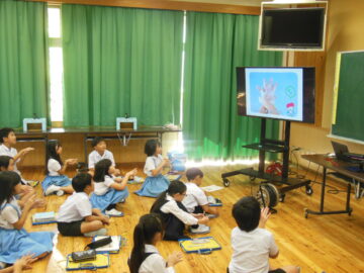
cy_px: 136
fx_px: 410
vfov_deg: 36.8
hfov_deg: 47.9
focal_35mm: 39
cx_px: 182
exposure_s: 1/30
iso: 400
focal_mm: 6.9
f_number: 4.1
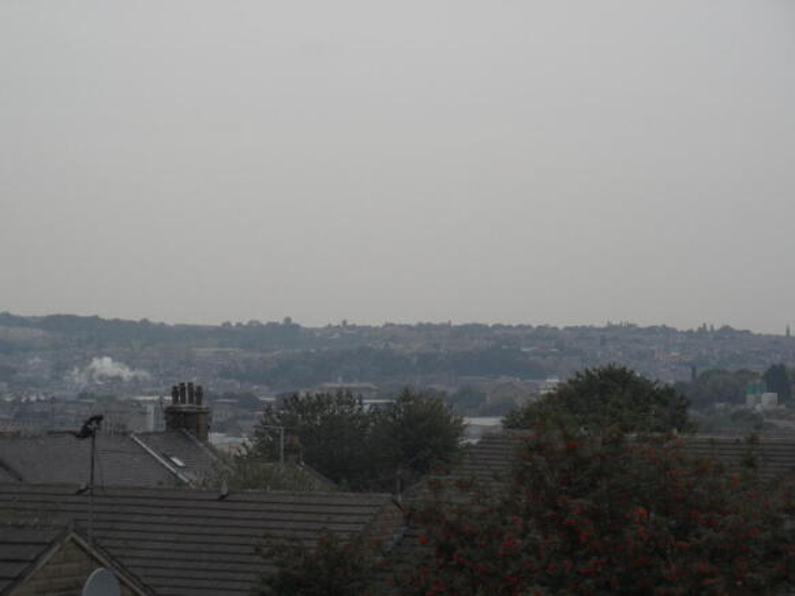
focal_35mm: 120
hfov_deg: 16.4
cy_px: 298
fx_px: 2755
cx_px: 398
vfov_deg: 12.3
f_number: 4.4
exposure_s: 1/60
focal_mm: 20
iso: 100
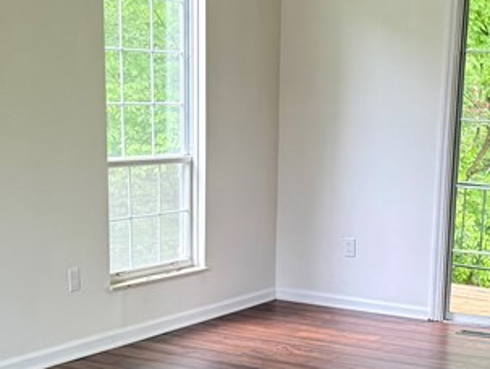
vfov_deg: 17.9
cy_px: 348
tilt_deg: -14.0
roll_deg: -1.9
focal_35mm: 81
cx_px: 310
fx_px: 1148
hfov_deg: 24.0
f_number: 1.78
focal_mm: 6.76
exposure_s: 1/121
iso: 64
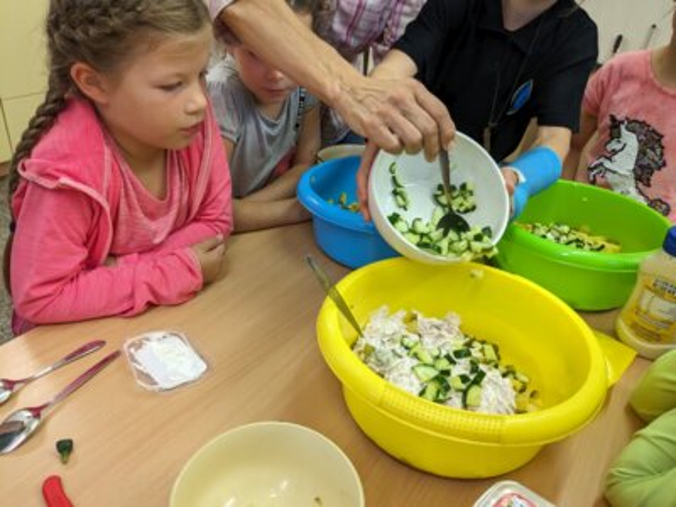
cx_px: 338
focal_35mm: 27
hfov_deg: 65.3
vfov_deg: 51.4
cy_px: 254
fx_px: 527
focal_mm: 4.38
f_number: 1.73
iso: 163
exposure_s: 1/99.9
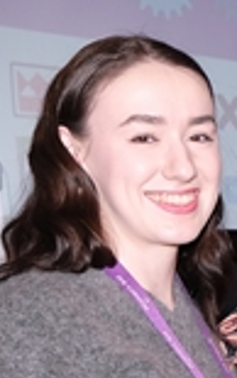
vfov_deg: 11.7
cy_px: 474
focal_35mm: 175
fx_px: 1807
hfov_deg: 6.9
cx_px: 652
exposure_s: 1/125
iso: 800
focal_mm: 25.4
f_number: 5.6
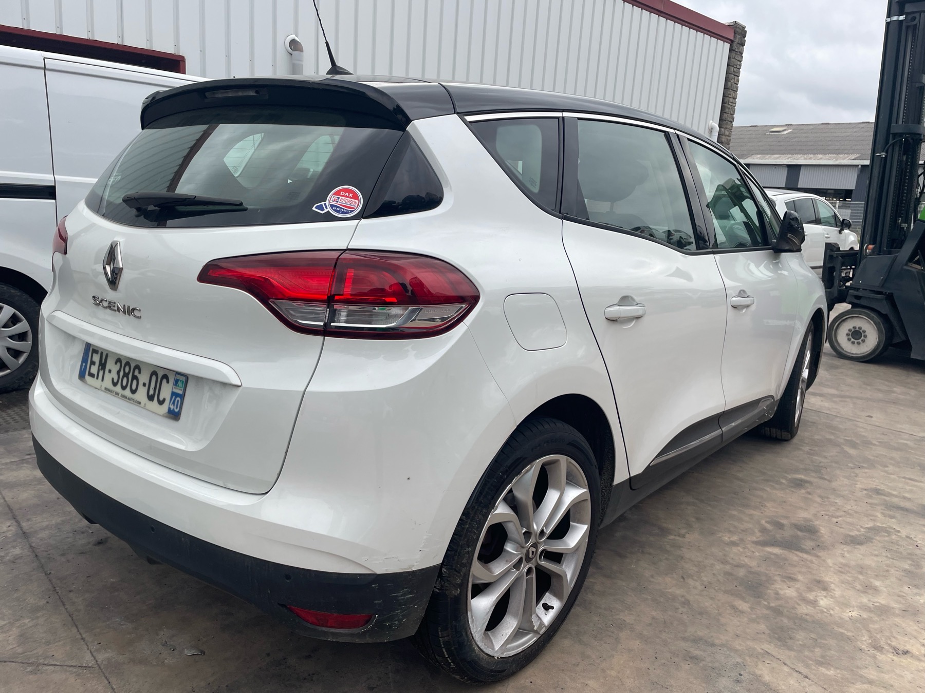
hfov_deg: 67.3
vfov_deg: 53.1
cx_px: 462
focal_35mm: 26
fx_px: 695
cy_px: 346
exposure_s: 1/456
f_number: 1.6
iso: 32
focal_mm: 4.2
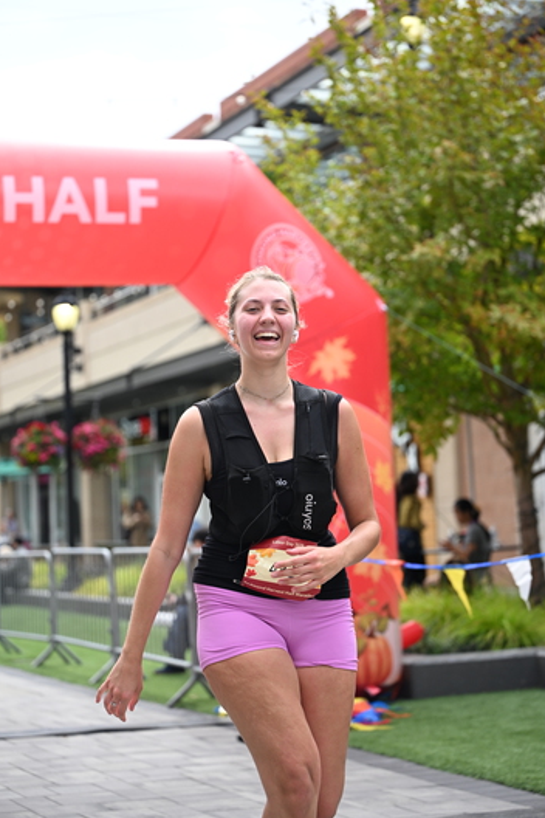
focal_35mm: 73
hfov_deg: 18.7
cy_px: 397
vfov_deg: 27.7
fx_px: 1658
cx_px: 264
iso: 640
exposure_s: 1/2500
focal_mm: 70
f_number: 2.8
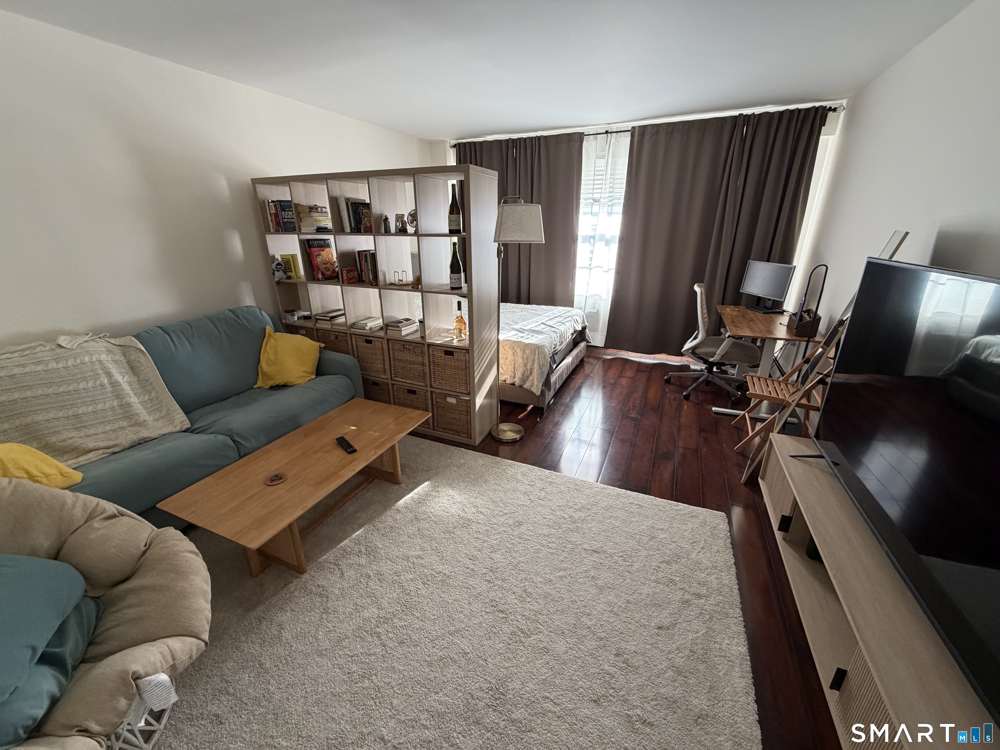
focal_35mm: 14
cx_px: 500
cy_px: 375
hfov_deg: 102.1
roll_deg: +0.0
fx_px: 404
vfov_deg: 85.7
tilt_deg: -21.0
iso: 250
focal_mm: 2.22
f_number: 2.2
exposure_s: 1/121
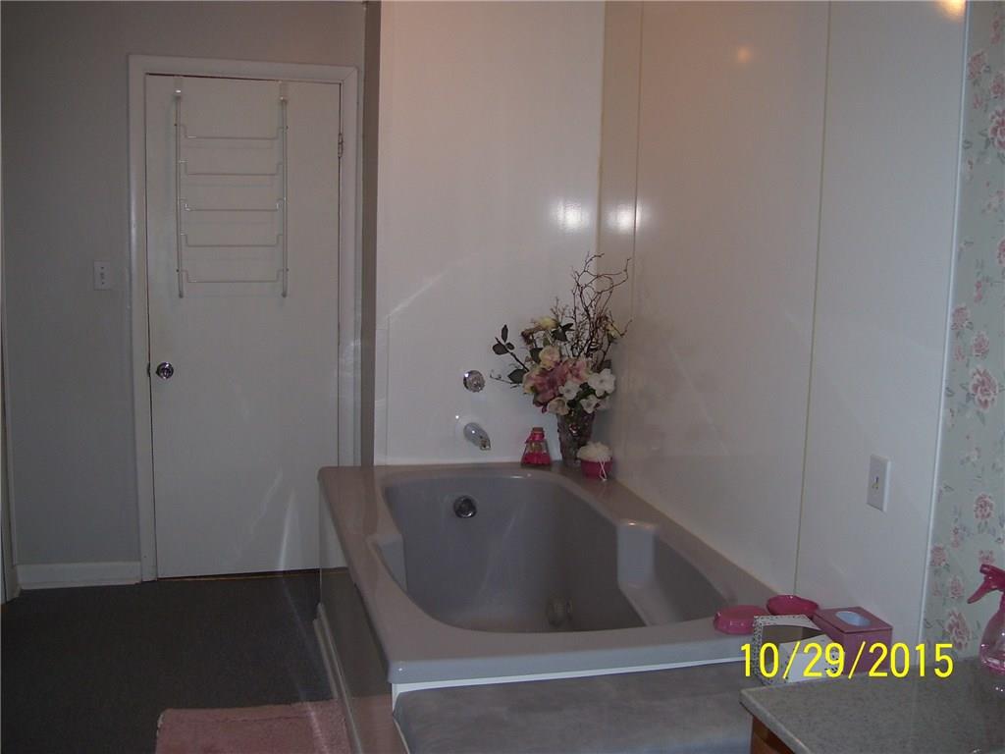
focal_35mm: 36
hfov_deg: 51.4
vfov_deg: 39.7
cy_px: 377
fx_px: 1045
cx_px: 502
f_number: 2.7
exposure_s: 1/60
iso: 80
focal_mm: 6
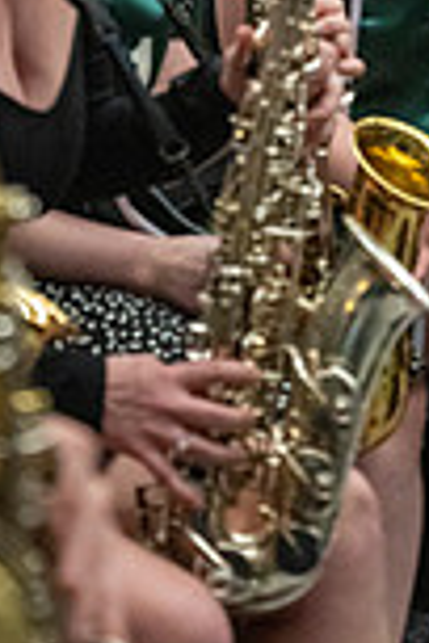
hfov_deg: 6.7
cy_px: -235
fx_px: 3682
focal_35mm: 206
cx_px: 282
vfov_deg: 9.8
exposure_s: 1/500
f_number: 4
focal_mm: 70
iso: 10000
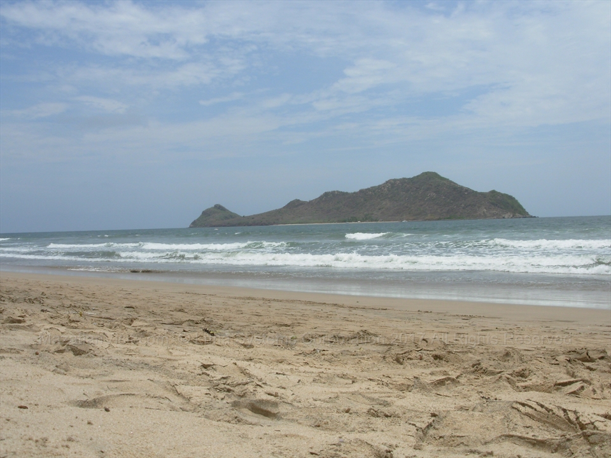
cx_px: 306
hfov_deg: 49.0
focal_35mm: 38
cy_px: 229
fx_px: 671
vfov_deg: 37.7
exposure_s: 1/1054
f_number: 4.9
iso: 50
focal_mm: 6.3
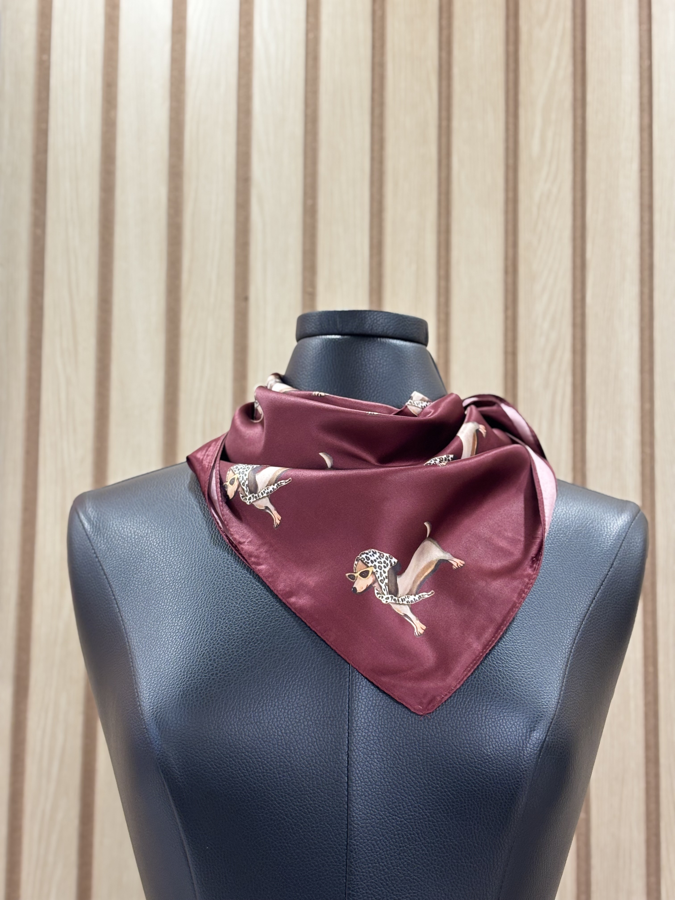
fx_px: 1352
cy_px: 450
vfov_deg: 36.8
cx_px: 338
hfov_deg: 28.0
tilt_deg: +5.6
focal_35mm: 52
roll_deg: -1.0
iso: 64
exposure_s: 1/60
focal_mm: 5.96
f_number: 1.6
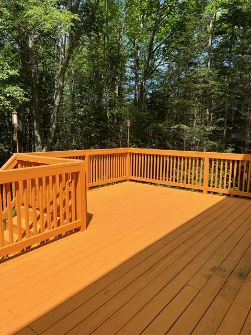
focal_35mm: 26
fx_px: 251
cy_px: 168
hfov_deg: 53.1
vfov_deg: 67.3
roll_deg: -0.4
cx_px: 126
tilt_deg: -6.6
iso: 50
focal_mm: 5.7
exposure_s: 1/3571
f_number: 1.5
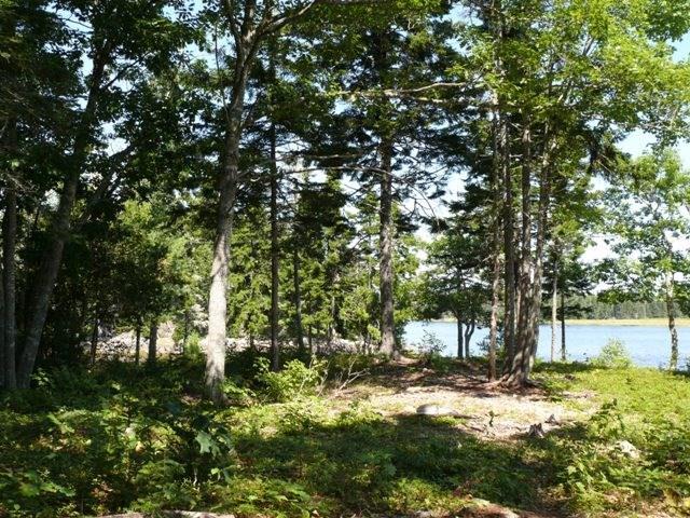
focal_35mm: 35
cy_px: 259
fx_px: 698
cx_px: 345
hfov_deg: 52.6
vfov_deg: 40.7
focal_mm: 7.4
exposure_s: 1/200
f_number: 4
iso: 100
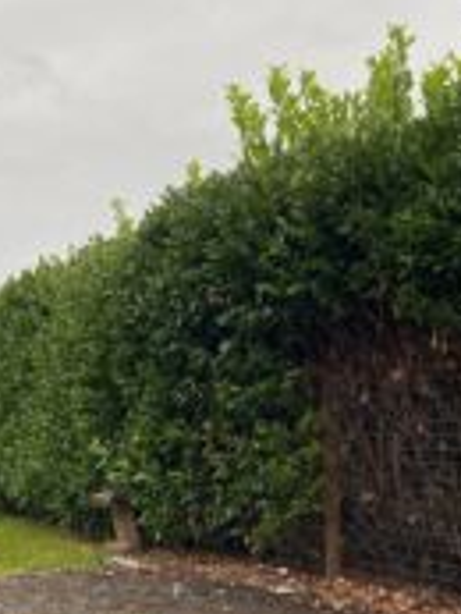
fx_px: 1064
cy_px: 348
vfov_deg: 32.1
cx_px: 174
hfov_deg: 24.4
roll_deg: +1.0
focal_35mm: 60
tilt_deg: +4.1
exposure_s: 1/174
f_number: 1.8
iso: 32
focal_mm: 4.25
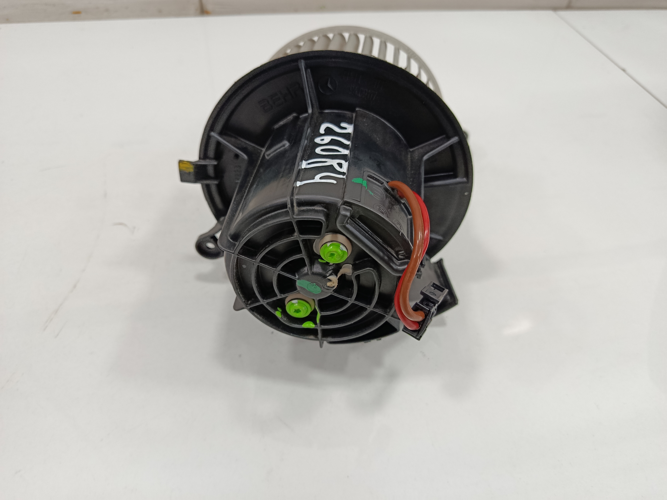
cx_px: 334
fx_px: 462
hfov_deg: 71.6
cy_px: 250
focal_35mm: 24
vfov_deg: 56.8
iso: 1090
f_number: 1.7
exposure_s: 1/100
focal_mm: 5.24
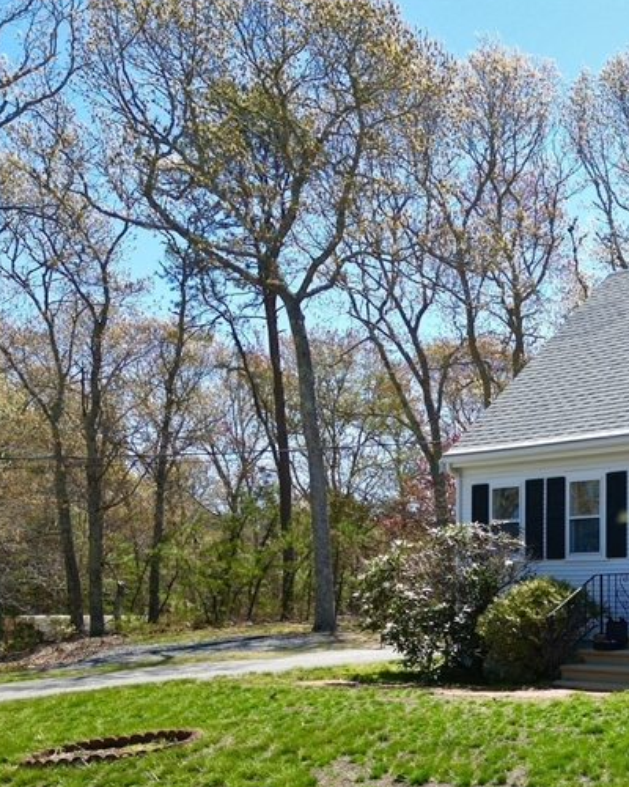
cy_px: 581
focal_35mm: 48
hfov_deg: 29.3
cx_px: 637
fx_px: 1117
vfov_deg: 37.9
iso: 120
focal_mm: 6.72
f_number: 1.7
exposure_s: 1/1600
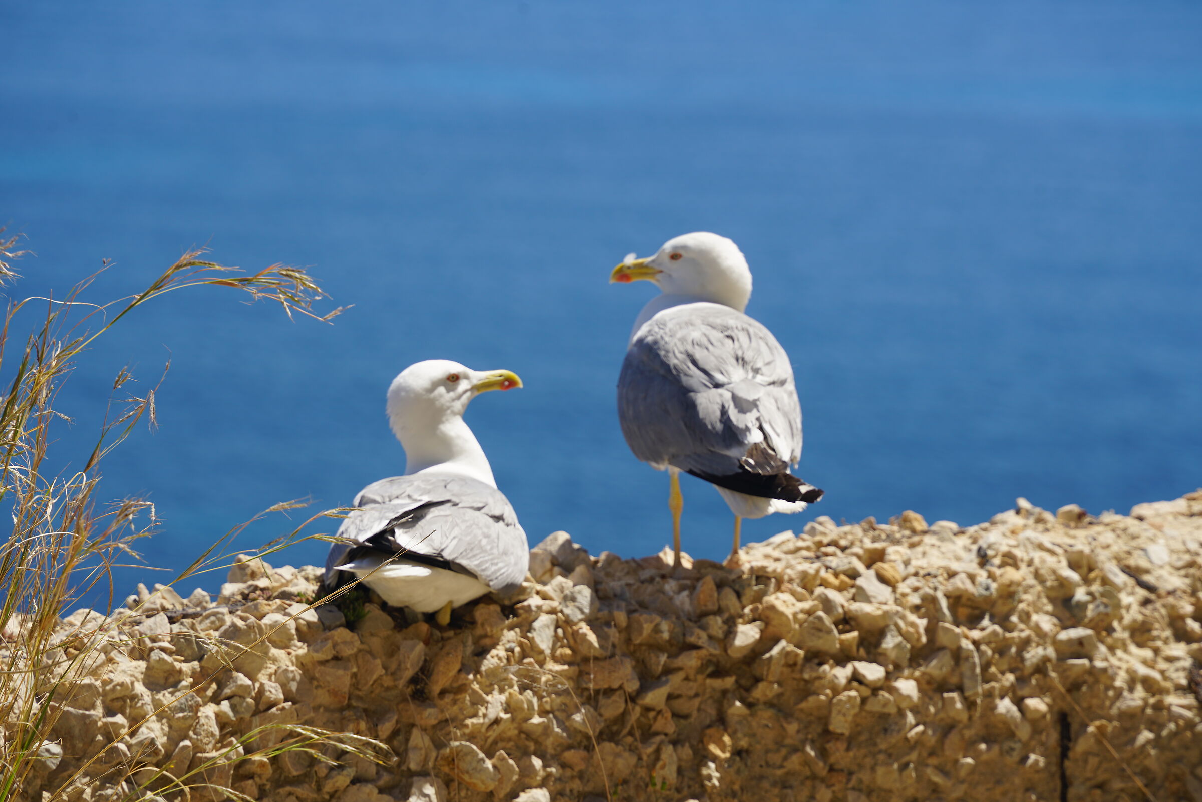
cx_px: 601
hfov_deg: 10.3
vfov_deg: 6.9
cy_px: 401
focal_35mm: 200
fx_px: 6679
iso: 100
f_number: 8
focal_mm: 200
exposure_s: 1/250
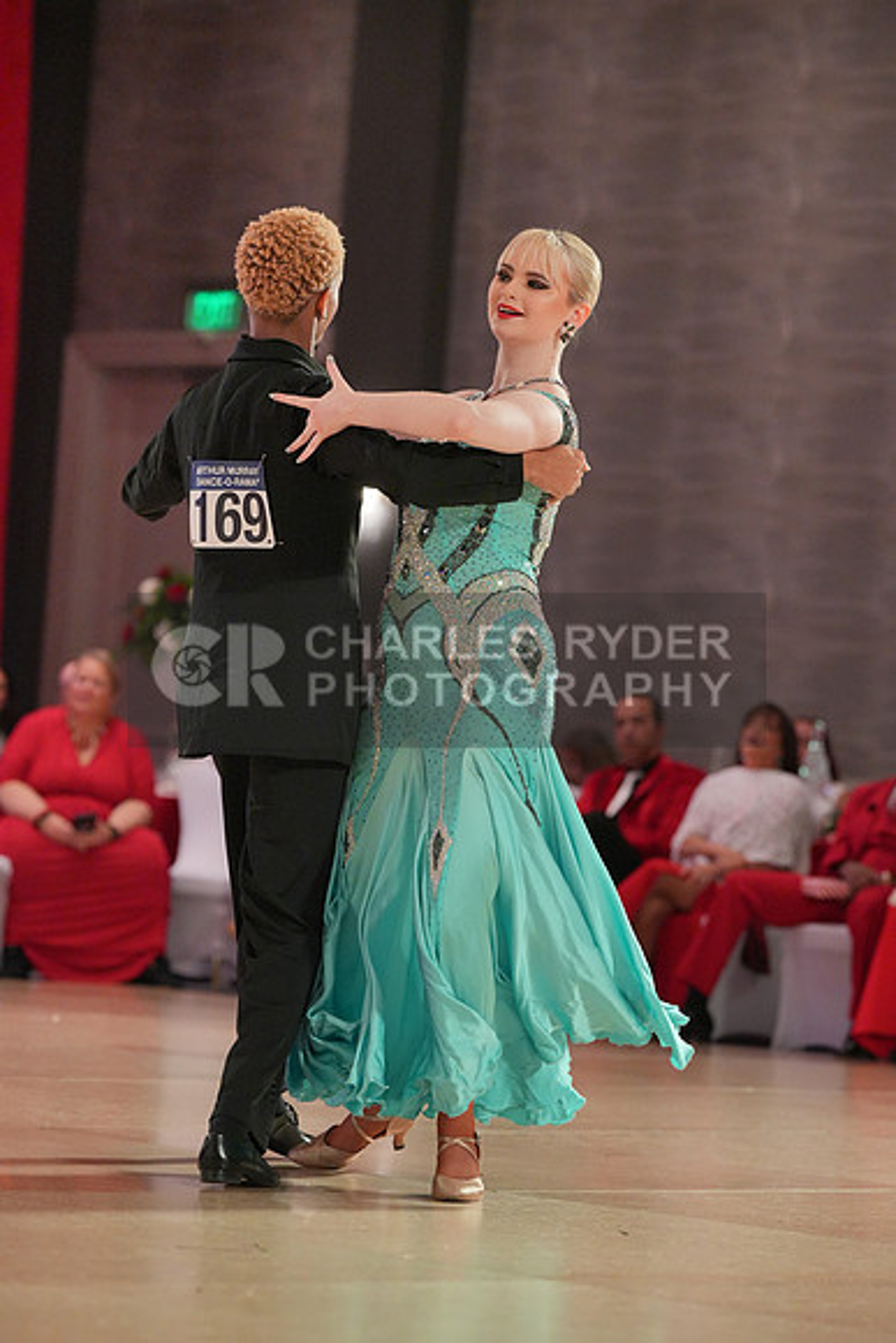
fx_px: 4738
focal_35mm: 127
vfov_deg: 16.1
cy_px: 672
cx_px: 448
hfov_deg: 10.8
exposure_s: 1/400
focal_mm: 127
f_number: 4
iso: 4000
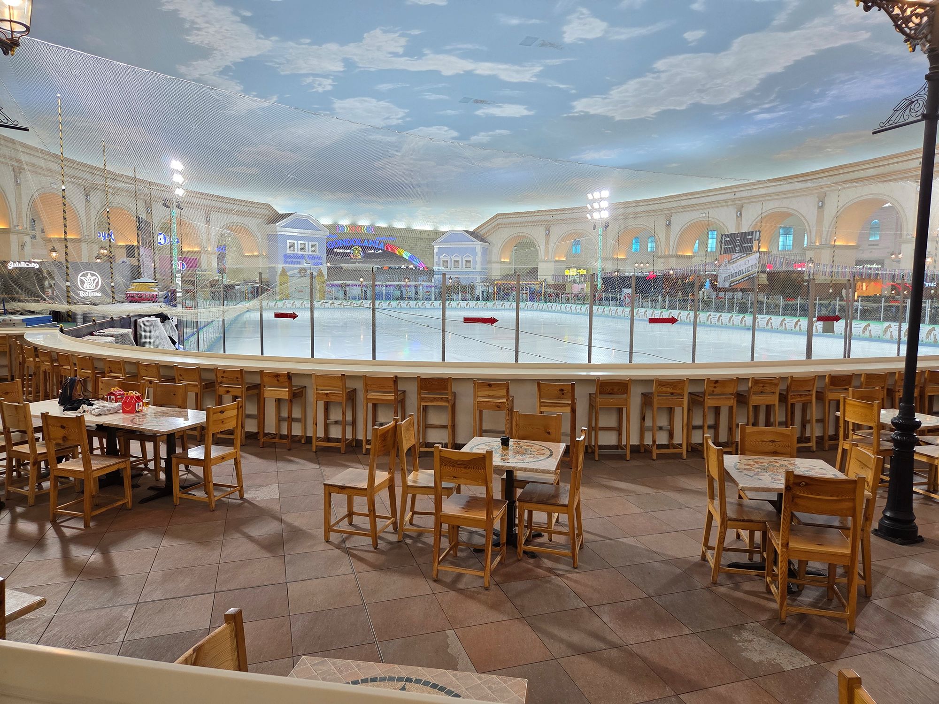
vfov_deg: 58.9
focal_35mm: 23
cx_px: 470
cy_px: 352
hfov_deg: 73.9
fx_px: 624
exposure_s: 1/100
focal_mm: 5.4
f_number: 1.8
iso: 100
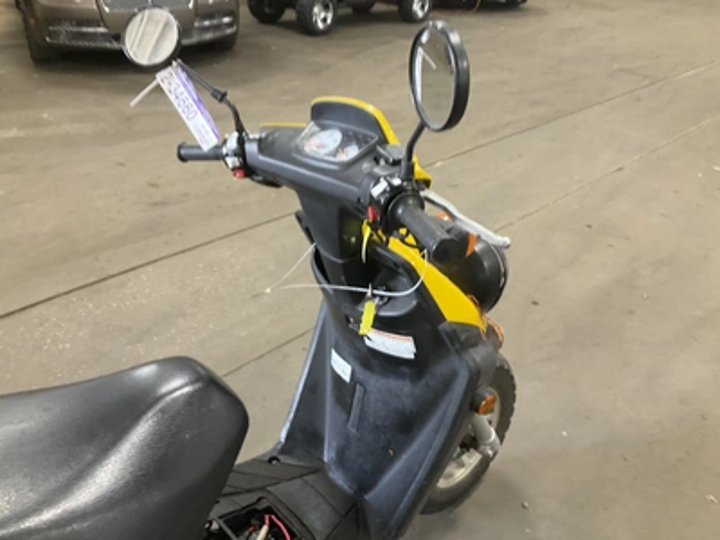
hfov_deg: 61.7
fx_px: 603
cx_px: 360
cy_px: 270
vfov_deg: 48.2
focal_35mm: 29
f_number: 1.8
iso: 200
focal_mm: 3
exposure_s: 1/40
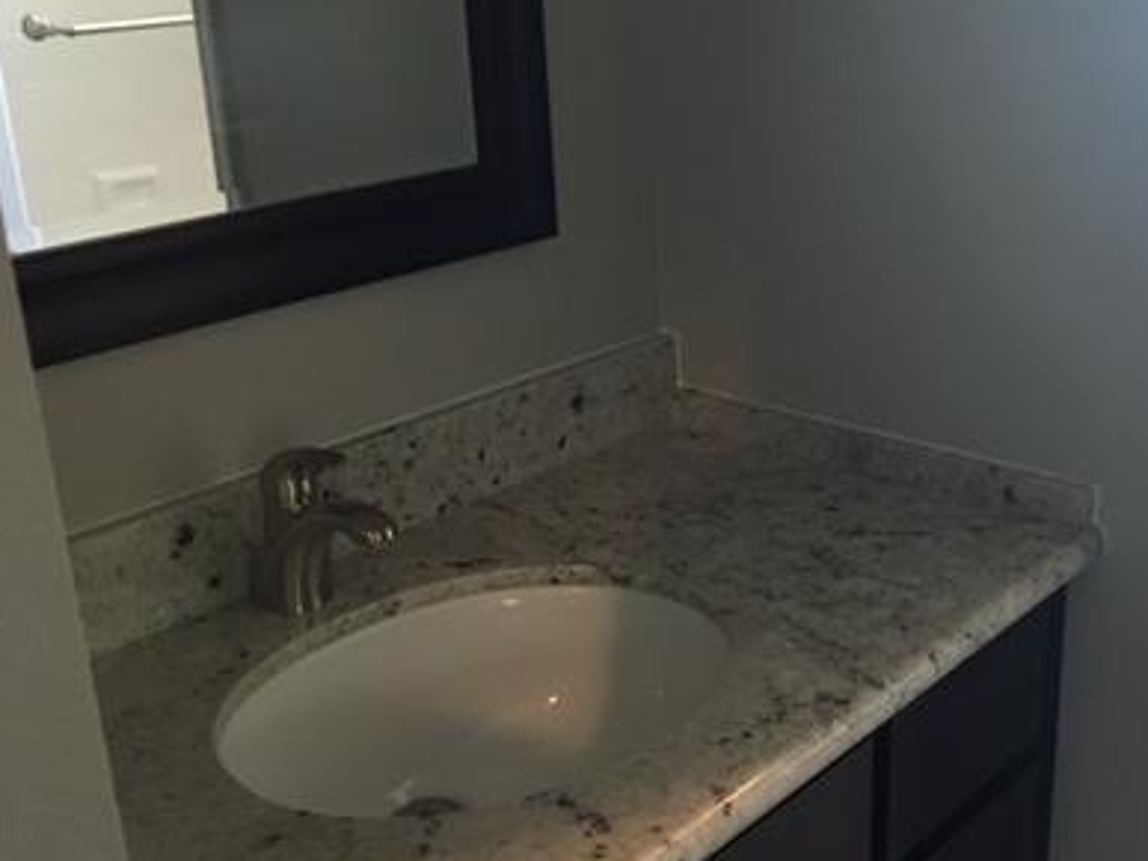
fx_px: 1591
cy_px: 508
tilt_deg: -21.6
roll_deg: -1.3
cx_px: 905
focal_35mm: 48
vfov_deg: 30.2
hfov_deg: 38.3
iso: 100
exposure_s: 1/15
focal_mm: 4.15
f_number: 2.2
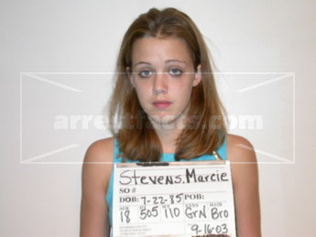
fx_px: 630
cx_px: 158
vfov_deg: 21.3
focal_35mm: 69
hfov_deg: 28.2
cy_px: 118
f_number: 3.3
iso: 100
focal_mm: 14.4
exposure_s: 1/60.3
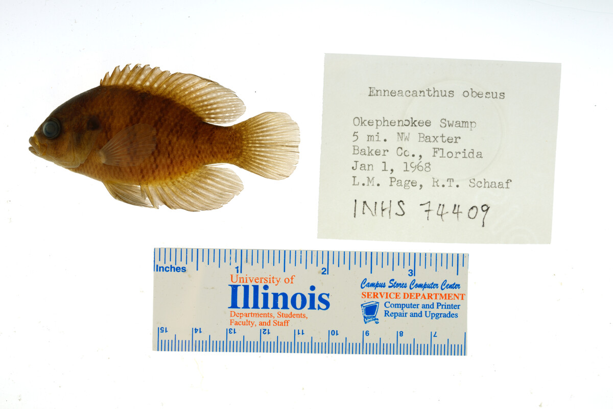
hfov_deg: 33.4
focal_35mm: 60
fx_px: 1022
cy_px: 204
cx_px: 306
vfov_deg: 22.6
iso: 100
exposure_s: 1/200
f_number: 10
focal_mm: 60
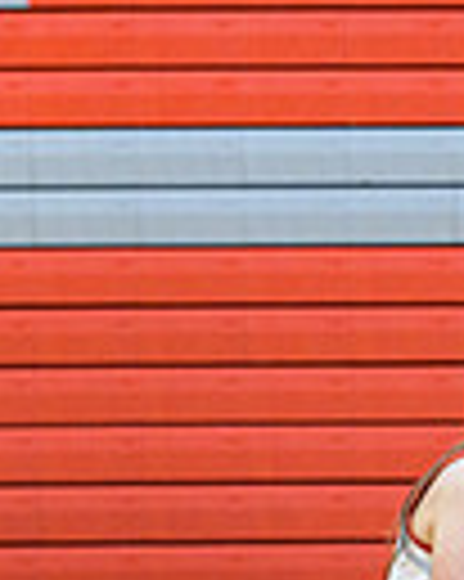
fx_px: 7270
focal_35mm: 423
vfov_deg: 4.6
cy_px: 785
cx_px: 1302
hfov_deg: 3.6
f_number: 8
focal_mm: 100
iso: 800
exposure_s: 1/60
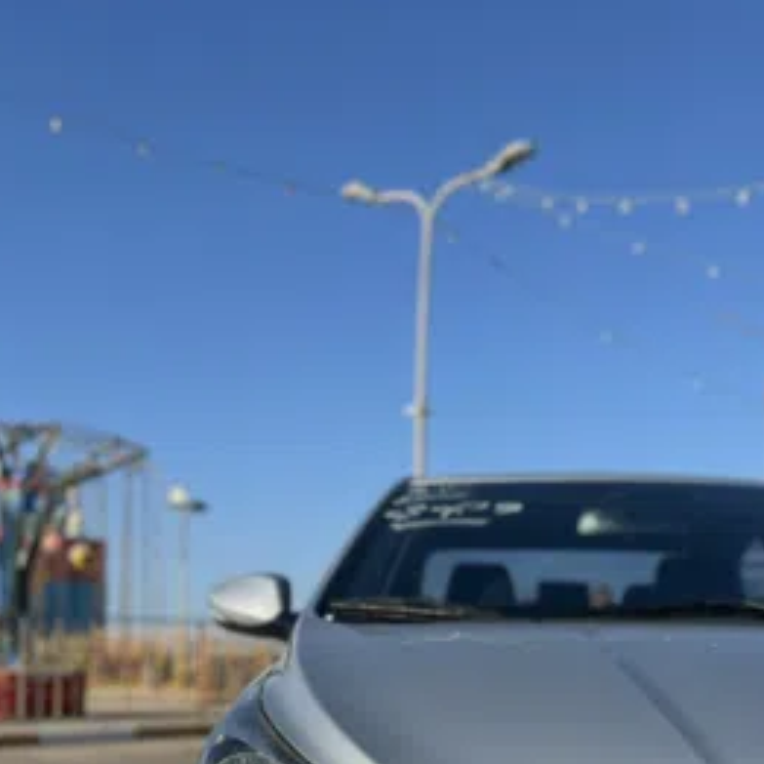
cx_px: 460
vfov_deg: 34.8
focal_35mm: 47
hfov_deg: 35.9
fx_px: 1174
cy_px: 625
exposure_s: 1/5076
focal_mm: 5.7
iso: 50
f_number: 1.5
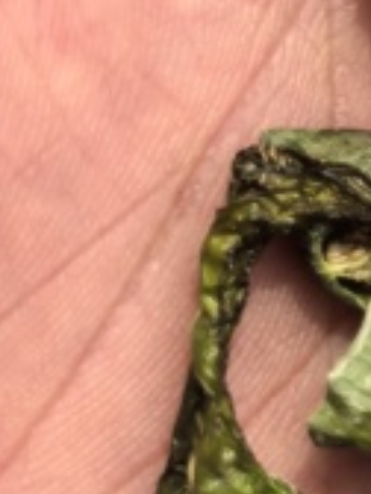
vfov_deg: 11.3
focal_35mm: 171
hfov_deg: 7.6
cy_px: -101
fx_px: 2444
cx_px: 1092
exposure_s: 1/5587
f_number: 2
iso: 400
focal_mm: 6.98
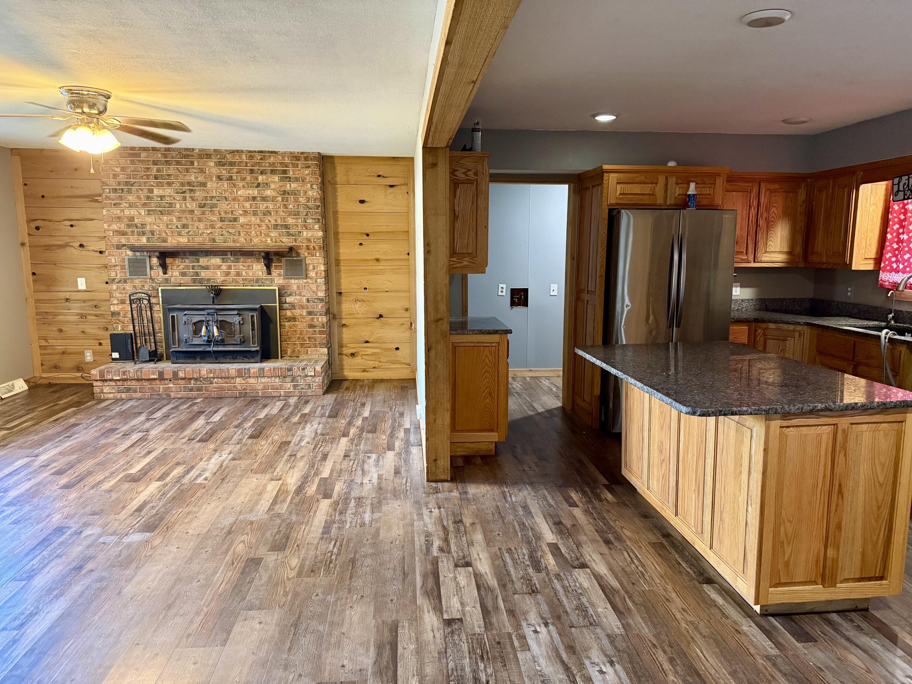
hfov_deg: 71.6
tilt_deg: -8.2
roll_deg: +0.0
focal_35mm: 24
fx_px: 632
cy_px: 342
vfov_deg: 56.8
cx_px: 456
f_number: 1.78
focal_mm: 6.76
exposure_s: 1/60
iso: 640
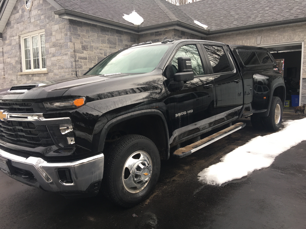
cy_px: 114
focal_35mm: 29
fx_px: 256
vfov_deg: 48.2
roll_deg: -0.6
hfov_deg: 61.7
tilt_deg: -4.4
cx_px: 153
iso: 40
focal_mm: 4.15
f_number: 2.2
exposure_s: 1/120
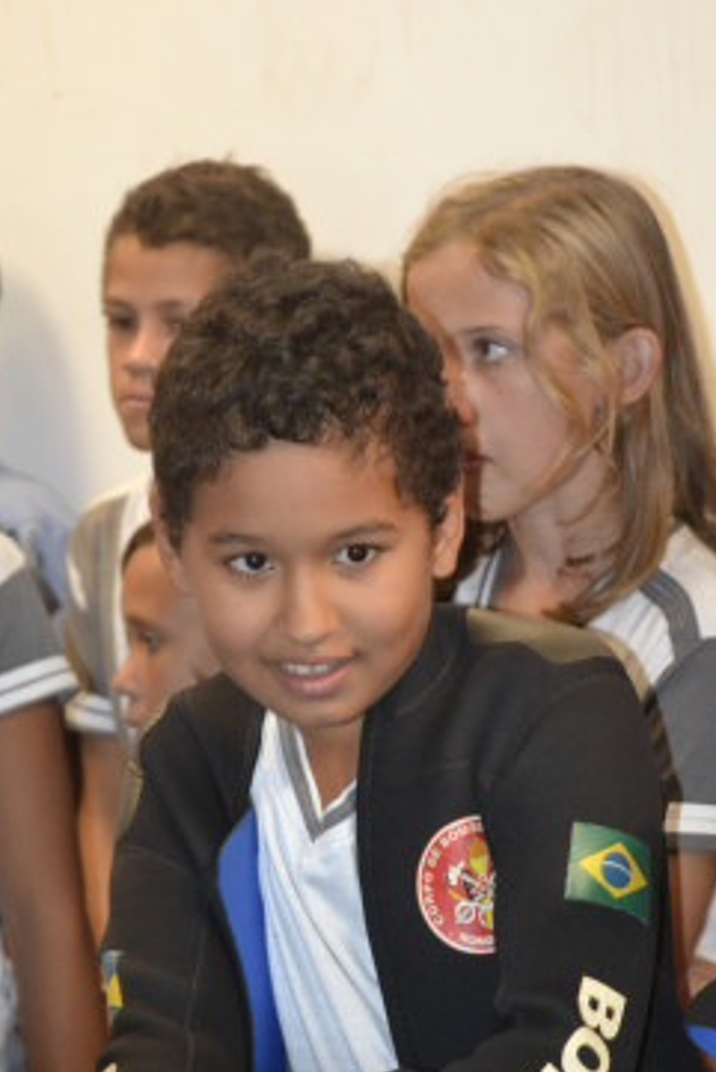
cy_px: 662
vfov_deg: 13.2
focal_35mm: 156
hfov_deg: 8.8
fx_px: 4640
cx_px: 370
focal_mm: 75
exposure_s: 1/60
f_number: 5.3
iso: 3200
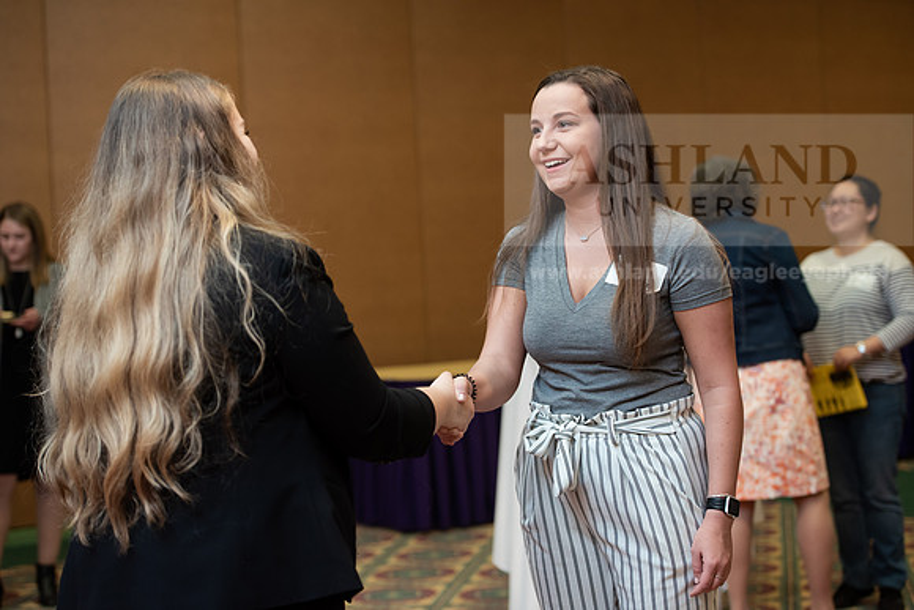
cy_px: 305
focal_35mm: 70
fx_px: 1778
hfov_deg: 28.8
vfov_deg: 19.5
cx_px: 457
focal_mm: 70
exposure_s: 1/200
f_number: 3.5
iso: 1250
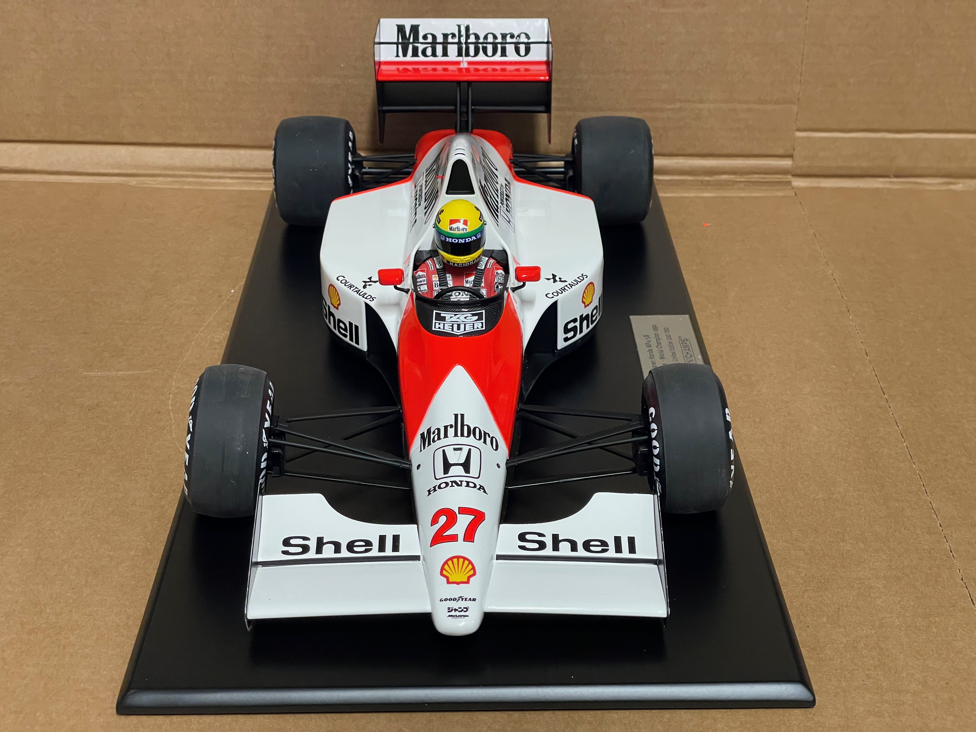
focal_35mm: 52
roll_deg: -0.3
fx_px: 1466
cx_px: 488
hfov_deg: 36.8
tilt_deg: -27.3
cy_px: 366
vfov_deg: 28.0
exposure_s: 1/50
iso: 320
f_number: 2
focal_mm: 6
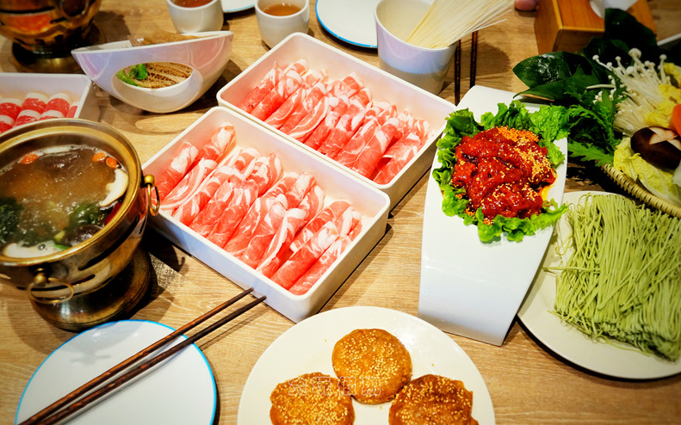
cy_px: 225
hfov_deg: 54.7
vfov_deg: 35.8
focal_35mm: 36
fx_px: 659
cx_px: 343
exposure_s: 1/160
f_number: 4
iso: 640
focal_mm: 23
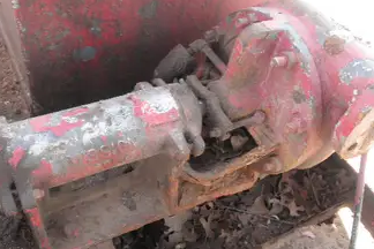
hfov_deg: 53.1
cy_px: 161
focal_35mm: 36
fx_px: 374
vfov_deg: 36.6
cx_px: 196
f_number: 3
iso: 64
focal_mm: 5
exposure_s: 1/30
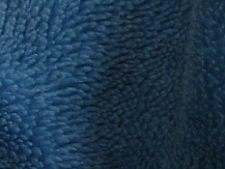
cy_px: 265
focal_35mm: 304
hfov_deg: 5.5
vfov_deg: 4.9
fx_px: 1977
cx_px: 942
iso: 250
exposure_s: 1/25
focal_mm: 24
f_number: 10
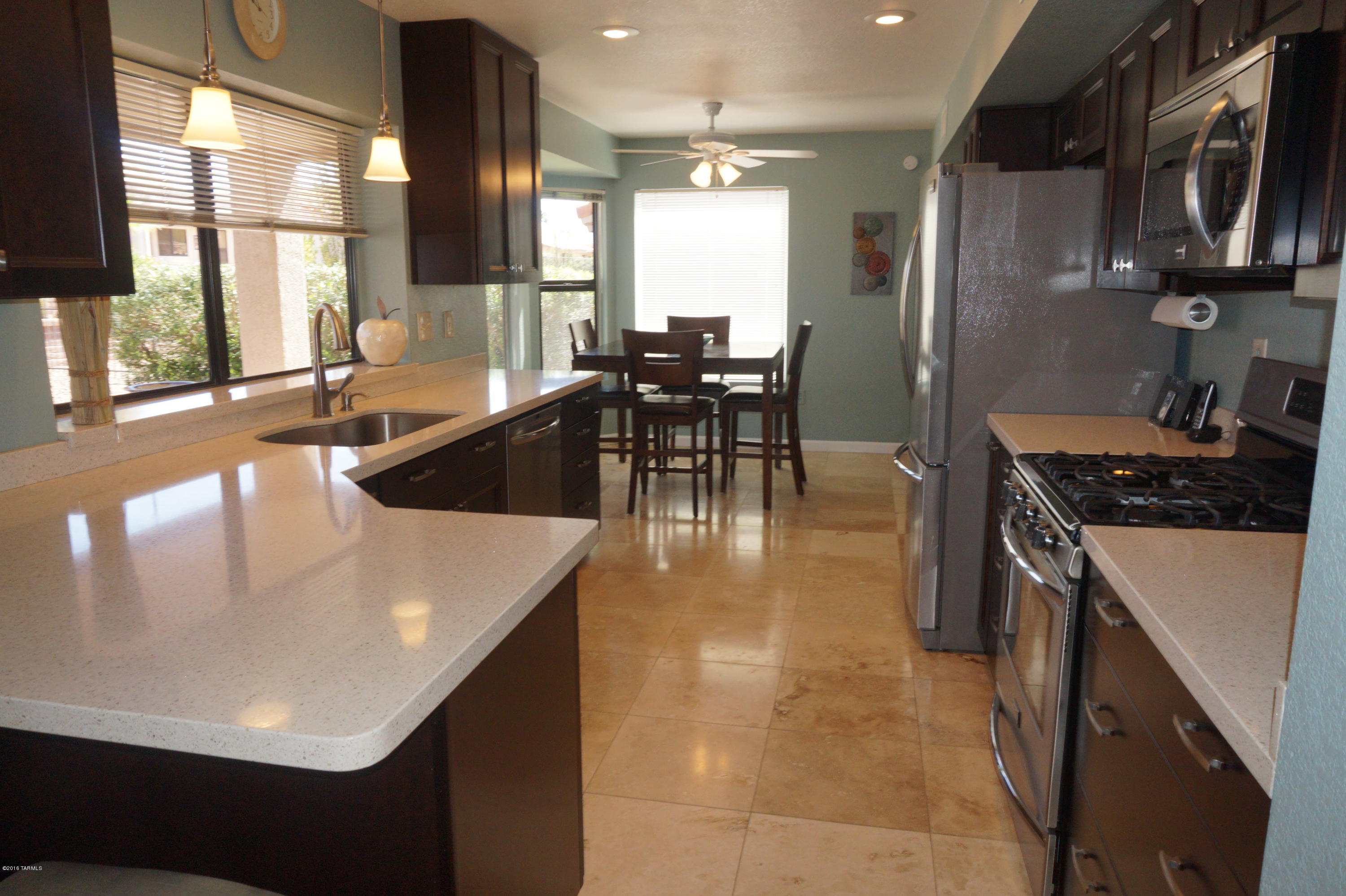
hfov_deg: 73.8
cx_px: 673
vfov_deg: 53.1
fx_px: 897
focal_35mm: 24
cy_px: 448
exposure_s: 1/100
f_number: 9
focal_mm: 16
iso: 800
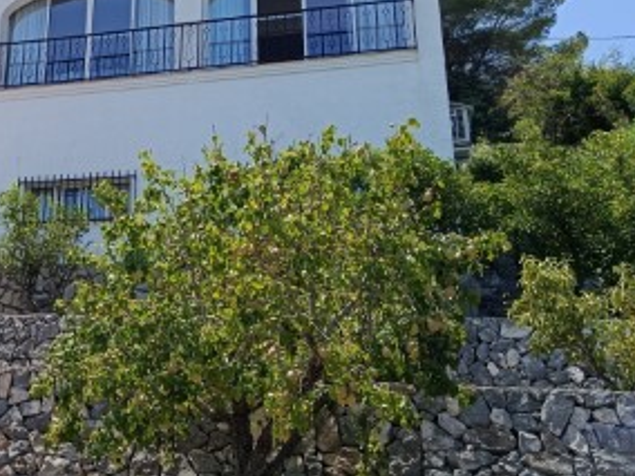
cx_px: 22
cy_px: 192
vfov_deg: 27.0
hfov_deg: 33.0
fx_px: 991
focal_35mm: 54
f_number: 1.7
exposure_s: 1/636
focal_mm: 5.24
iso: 52
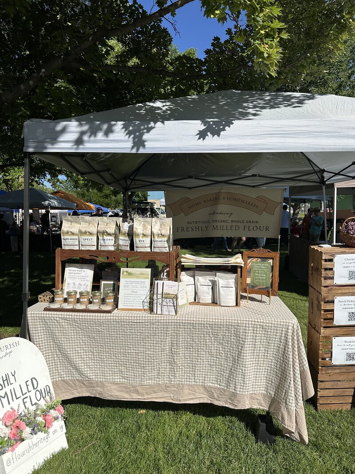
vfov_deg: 71.6
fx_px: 328
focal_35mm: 24
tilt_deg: -4.6
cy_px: 237
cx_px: 178
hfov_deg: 56.8
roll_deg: -1.4
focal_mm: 6.86
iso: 80
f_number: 1.78
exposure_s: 1/8197
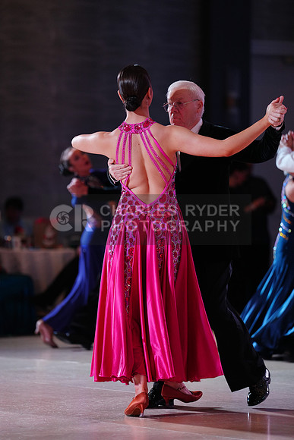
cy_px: 220
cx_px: 147
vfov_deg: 11.1
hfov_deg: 7.4
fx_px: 2265
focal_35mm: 185
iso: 1250
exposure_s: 1/400
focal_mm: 185
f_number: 2.8
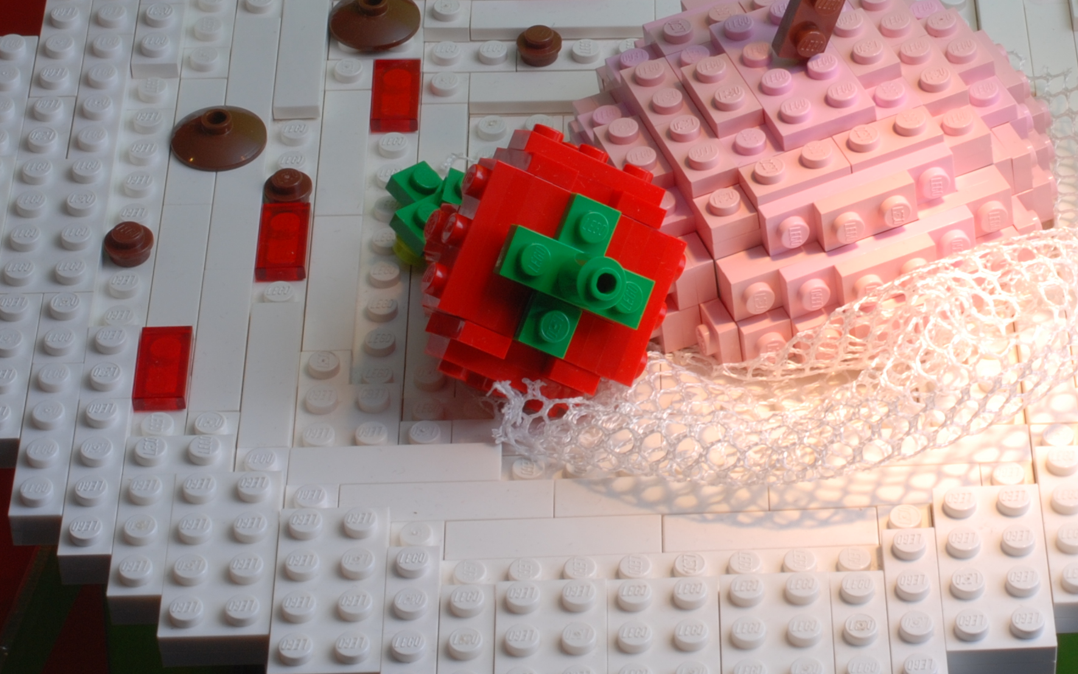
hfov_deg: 17.5
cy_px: 97
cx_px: 990
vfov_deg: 11.1
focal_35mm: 117
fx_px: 3441
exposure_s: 1/60
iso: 100
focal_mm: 35
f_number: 16
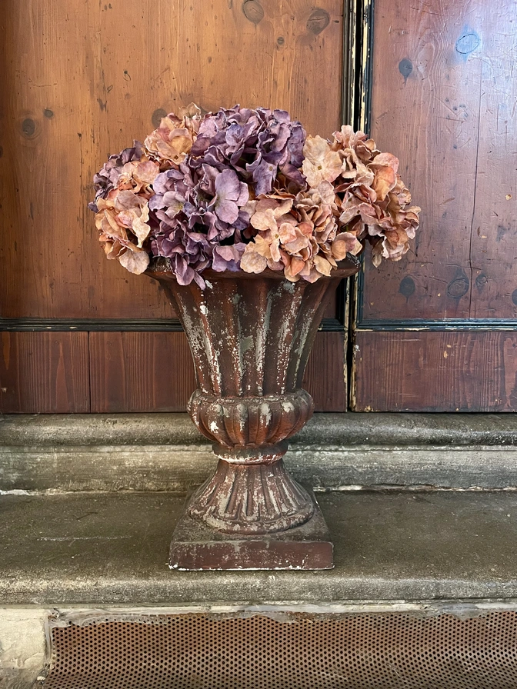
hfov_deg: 53.1
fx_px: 518
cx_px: 258
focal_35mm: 26
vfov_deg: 67.3
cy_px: 344
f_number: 1.6
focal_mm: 4.2
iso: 200
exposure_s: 1/60
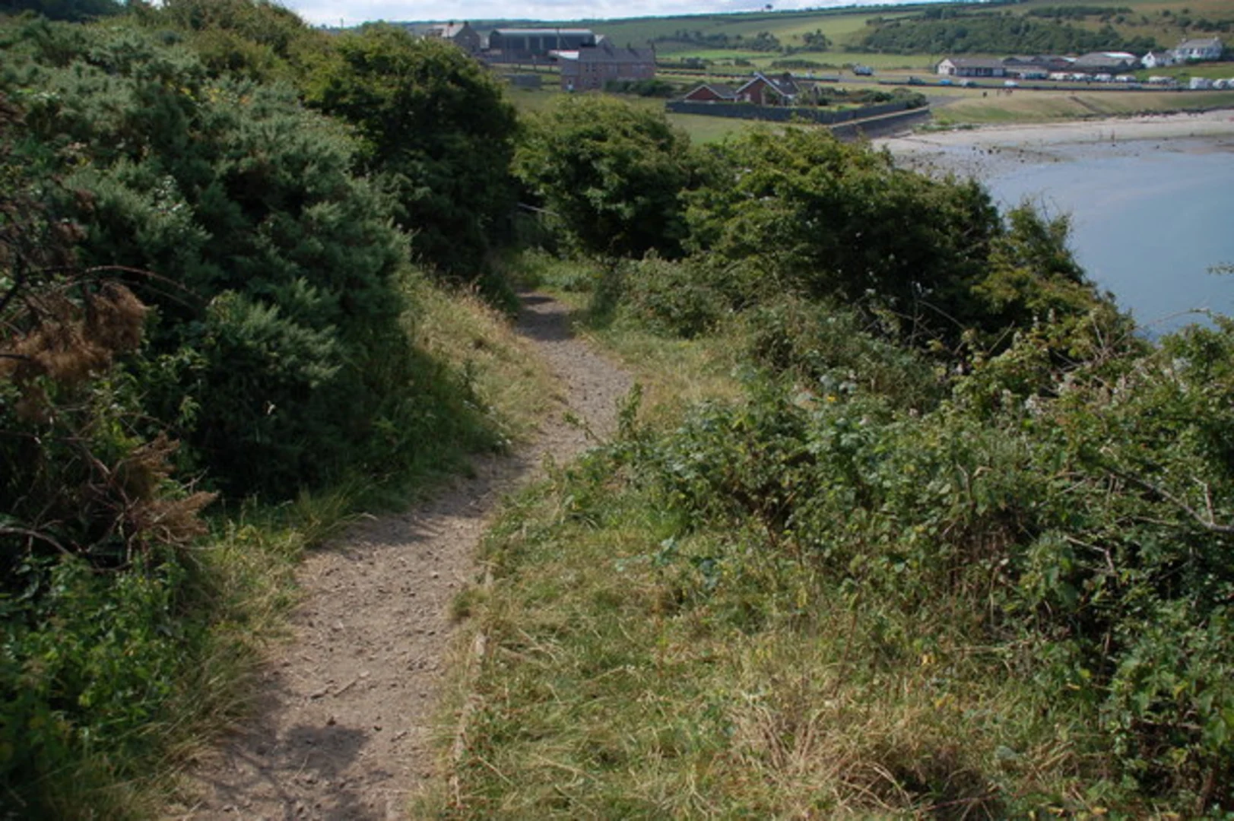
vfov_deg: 47.9
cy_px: 410
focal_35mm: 27
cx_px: 617
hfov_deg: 67.4
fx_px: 925
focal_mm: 18
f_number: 8
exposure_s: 1/320
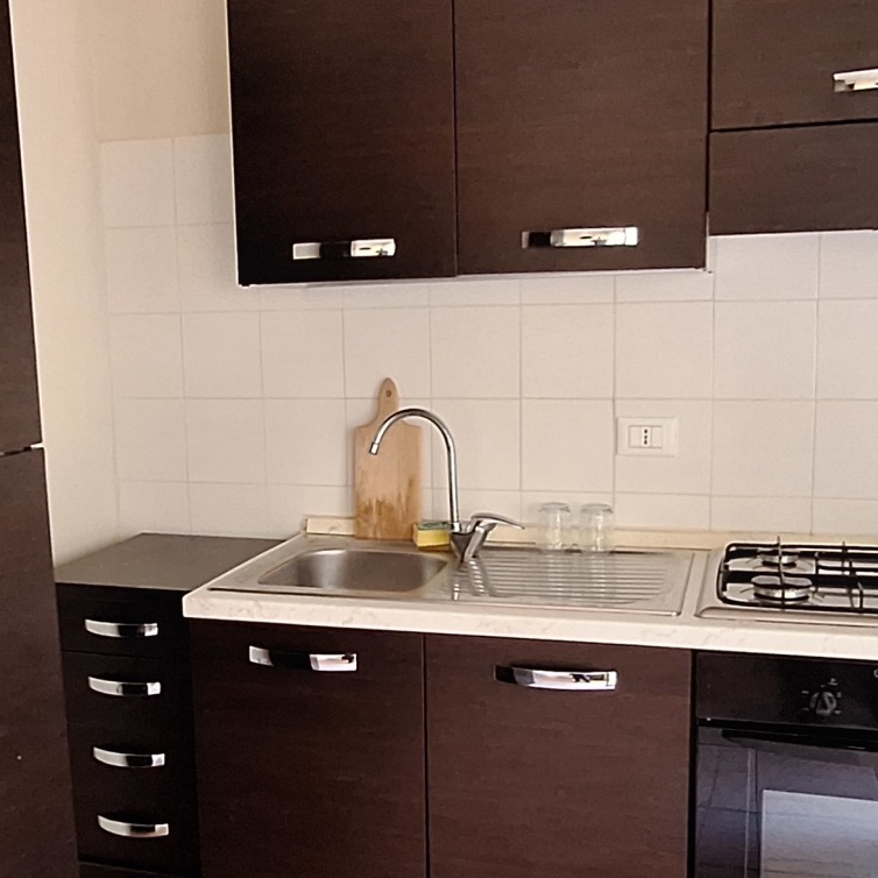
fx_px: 1119
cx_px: 394
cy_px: 468
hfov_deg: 42.8
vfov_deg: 42.8
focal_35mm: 39
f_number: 2.2
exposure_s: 1/30
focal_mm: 1.74
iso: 160
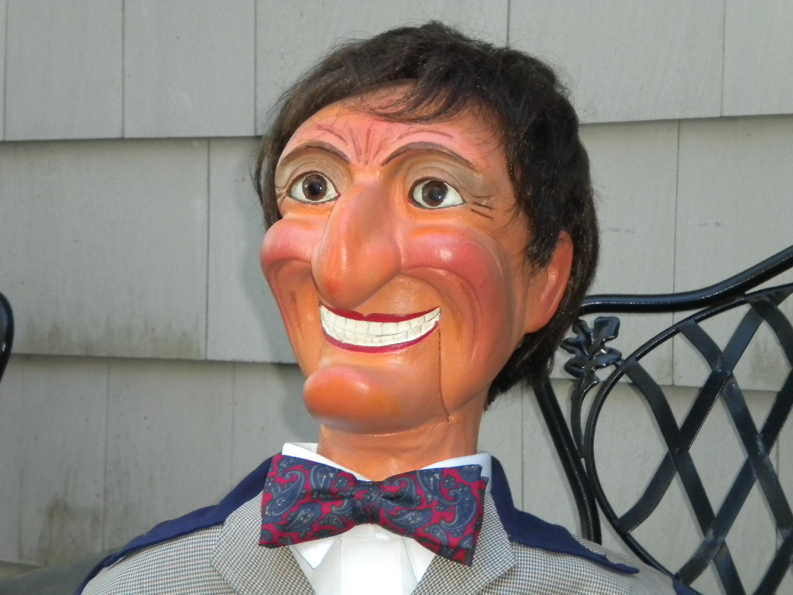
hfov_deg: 18.7
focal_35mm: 105
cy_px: 298
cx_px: 396
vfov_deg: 14.1
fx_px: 2405
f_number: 5.9
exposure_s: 1/60
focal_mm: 18.9
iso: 400
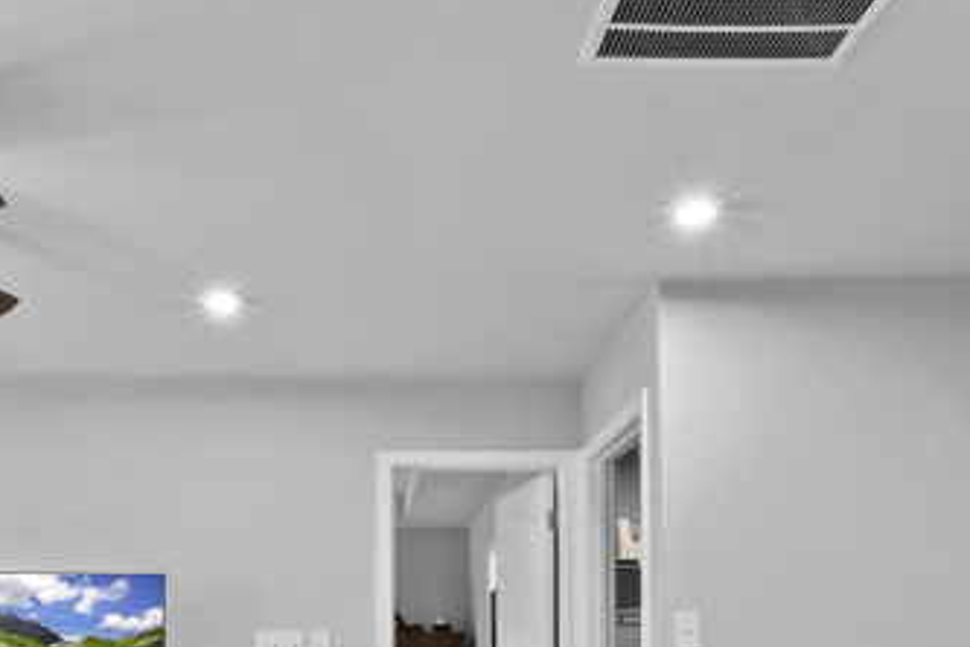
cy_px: 697
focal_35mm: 36
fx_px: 970
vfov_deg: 32.7
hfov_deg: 52.3
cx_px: 339
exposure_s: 1/2
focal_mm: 16
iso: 400
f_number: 11
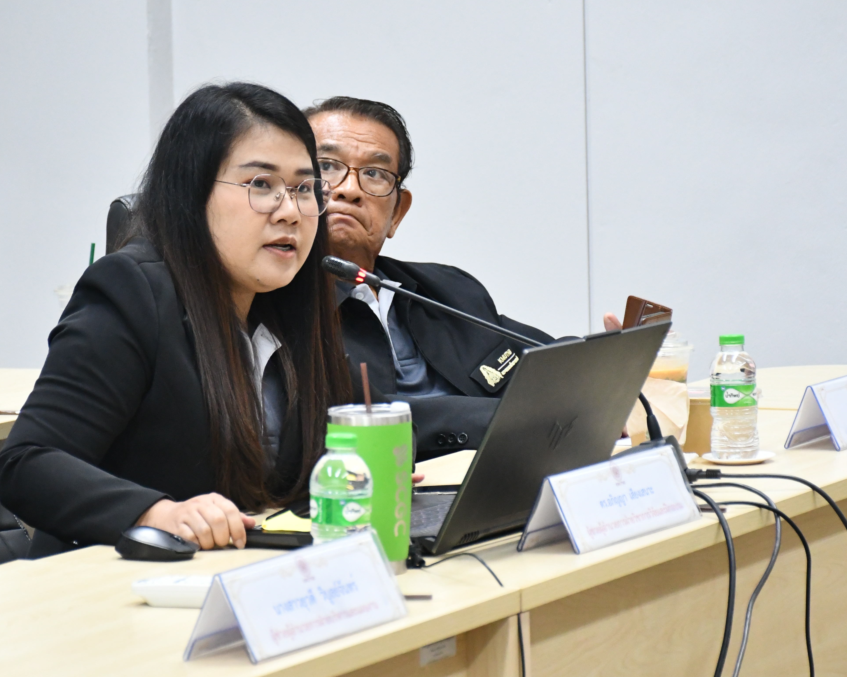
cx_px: 340
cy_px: 291
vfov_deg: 9.5
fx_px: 4061
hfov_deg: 11.9
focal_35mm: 162
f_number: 5.3
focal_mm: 80
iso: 4000
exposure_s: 1/125
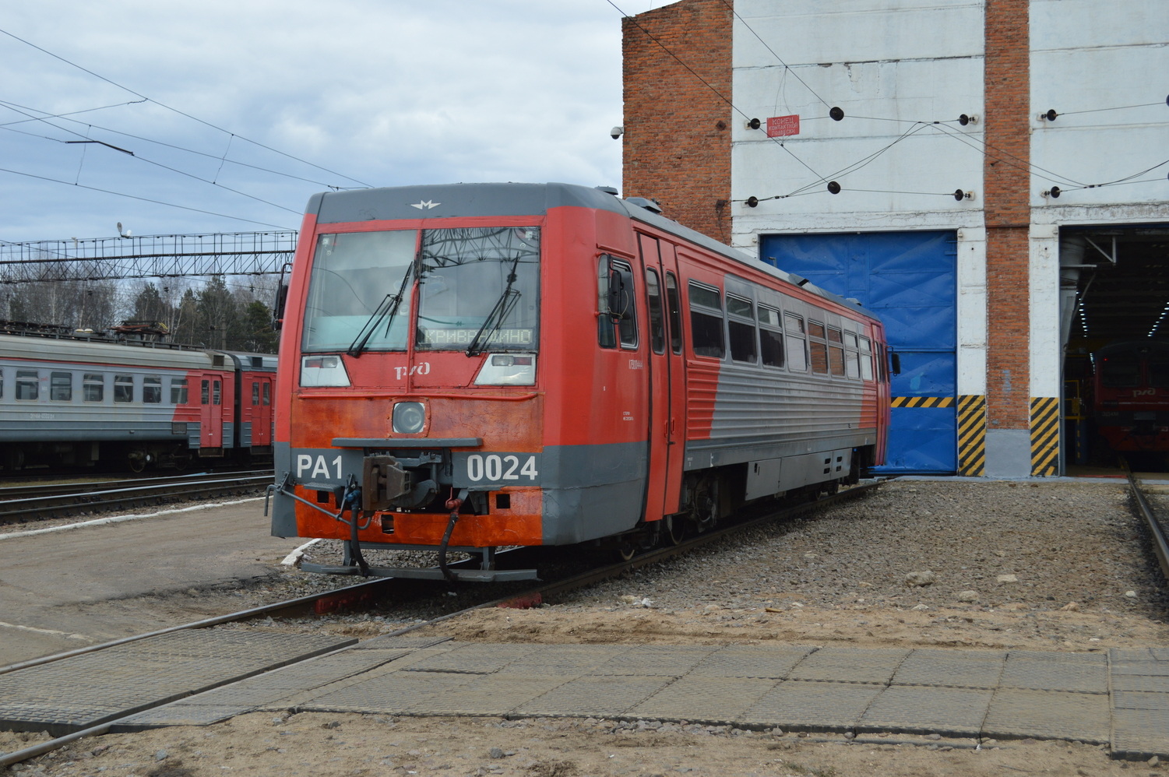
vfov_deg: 26.4
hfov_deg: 38.9
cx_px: 584
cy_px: 388
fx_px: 1655
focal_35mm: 51
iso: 200
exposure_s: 1/200
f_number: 5.6
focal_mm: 34
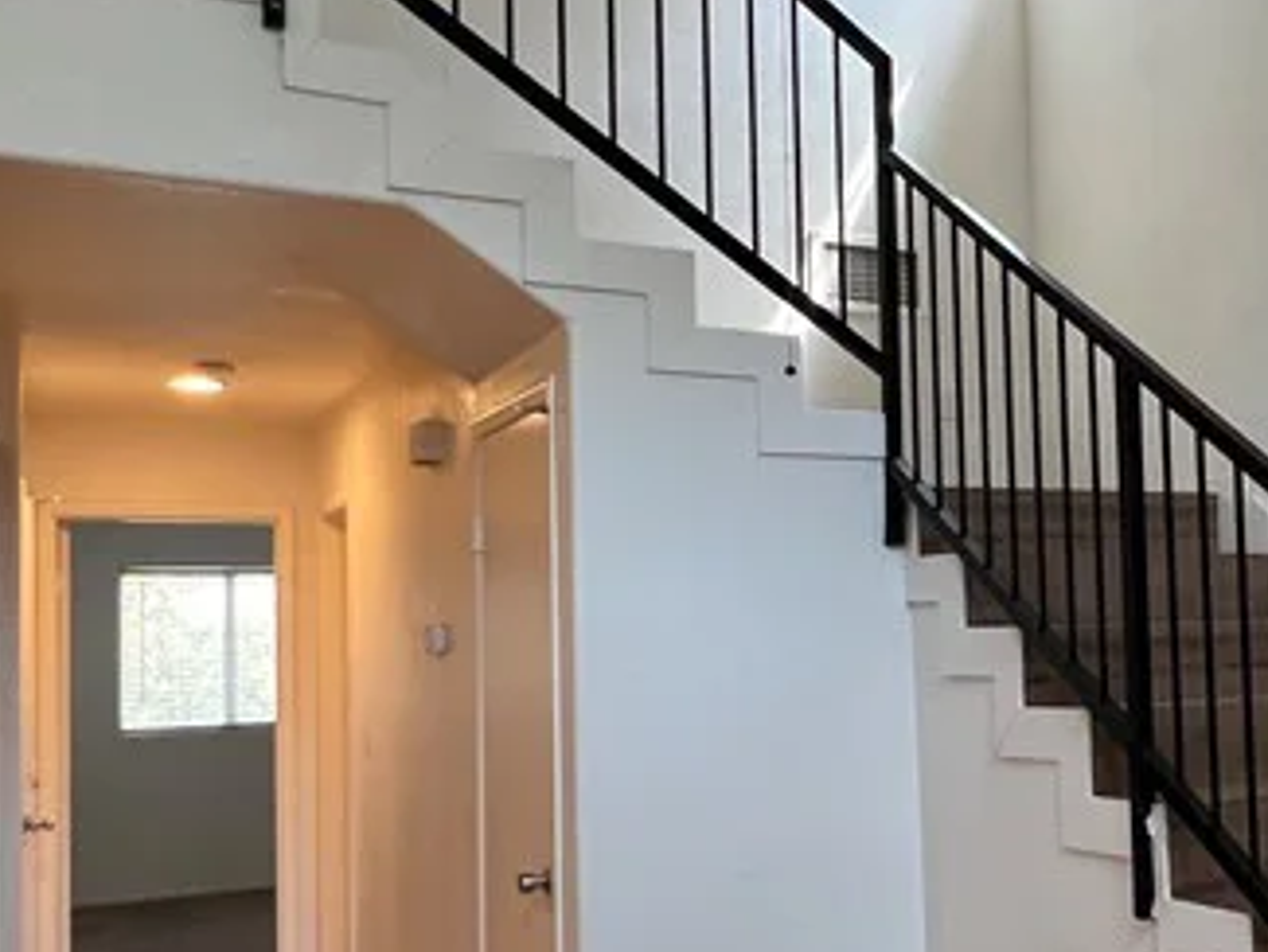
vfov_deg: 35.0
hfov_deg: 41.1
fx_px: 1502
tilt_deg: +2.3
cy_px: 570
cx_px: 1206
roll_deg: +1.9
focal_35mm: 41
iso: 160
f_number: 1.8
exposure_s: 1/60
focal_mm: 1.57
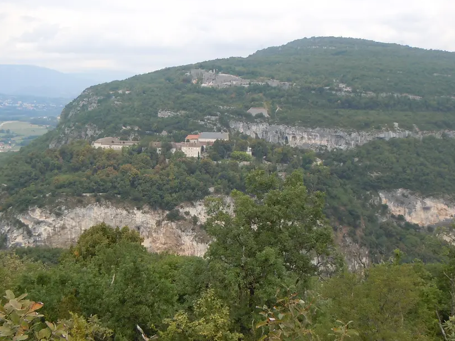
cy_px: 168
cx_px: 207
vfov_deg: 30.9
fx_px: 618
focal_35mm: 47
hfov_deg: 40.4
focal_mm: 5.4
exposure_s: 1/500
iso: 100
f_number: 3.5
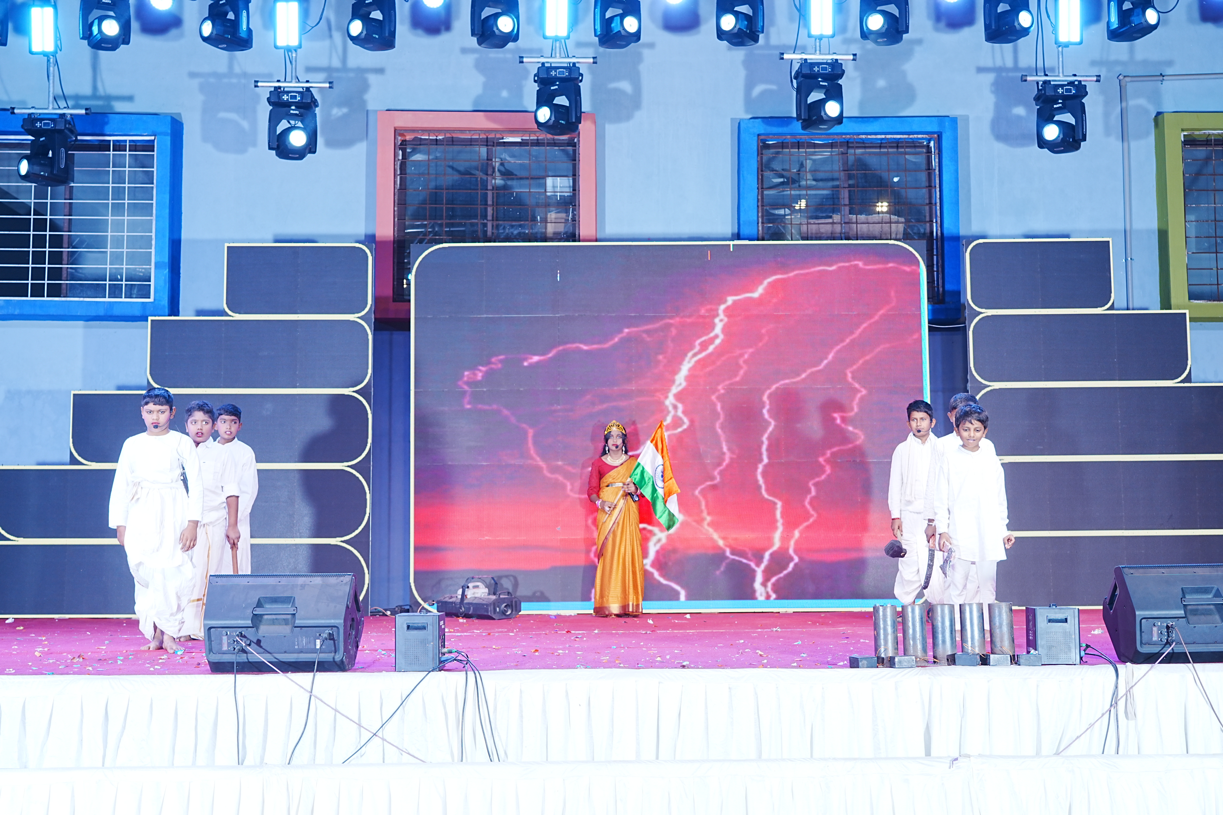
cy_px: 408
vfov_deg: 30.5
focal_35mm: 44
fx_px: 1495
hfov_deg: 44.5
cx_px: 612
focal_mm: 44
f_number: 4.5
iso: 400
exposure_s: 1/160
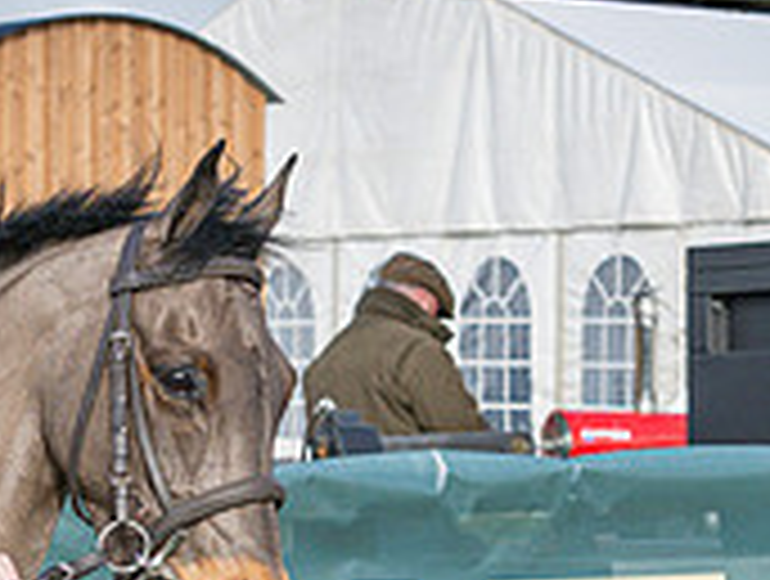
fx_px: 4480
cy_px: 868
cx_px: -23
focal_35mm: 201
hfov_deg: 9.7
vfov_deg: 7.3
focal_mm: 35
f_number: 4
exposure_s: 1/2000
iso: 400
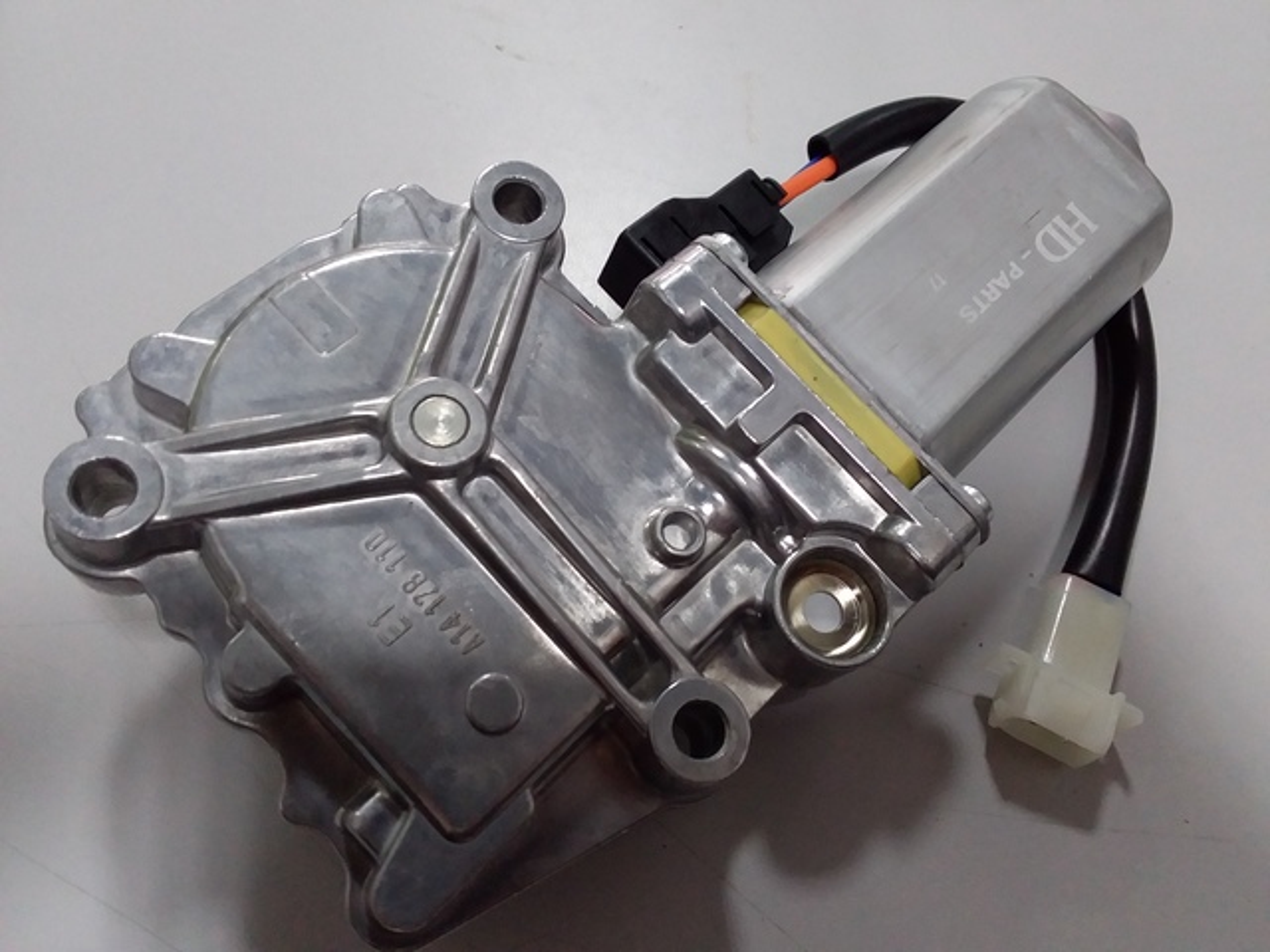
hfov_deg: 58.4
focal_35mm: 31
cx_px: 635
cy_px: 476
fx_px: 1137
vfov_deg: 45.4
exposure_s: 1/30
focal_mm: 3.3
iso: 125
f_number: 2.2
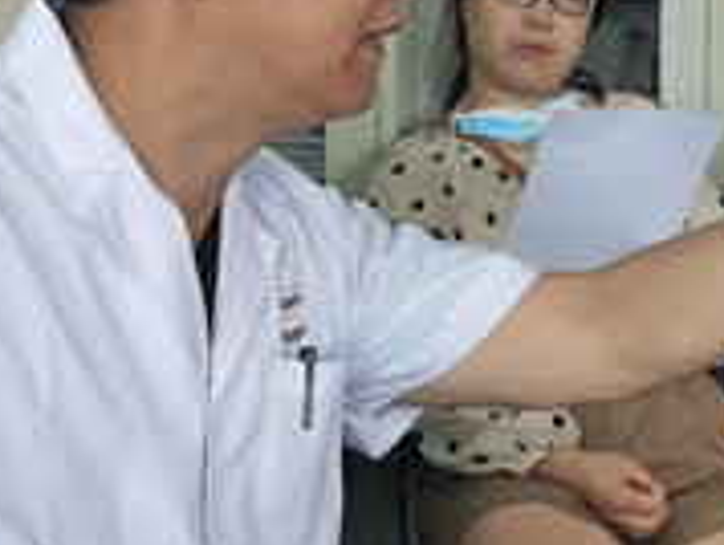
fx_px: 2115
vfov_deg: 14.7
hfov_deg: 19.1
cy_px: 179
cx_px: 635
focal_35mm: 101
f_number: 1.8
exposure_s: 1/100
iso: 125
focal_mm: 5.58
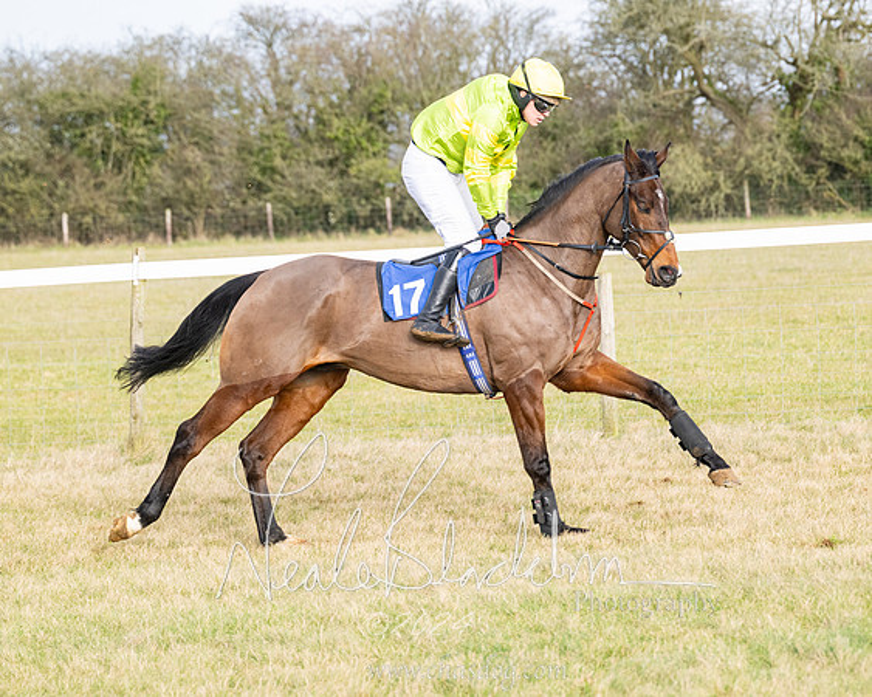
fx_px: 4391
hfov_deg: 11.3
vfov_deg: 9.1
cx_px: 518
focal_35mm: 170
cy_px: 388
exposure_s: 1/1600
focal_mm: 135
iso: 800
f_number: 5
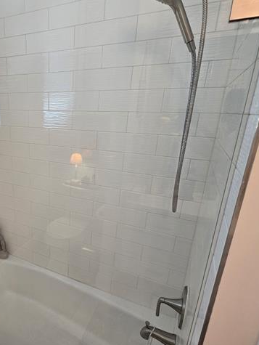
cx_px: 58
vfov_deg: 78.8
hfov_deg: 59.4
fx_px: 209
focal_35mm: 21
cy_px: 185
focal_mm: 2.2
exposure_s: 1/60
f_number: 2.2
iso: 250
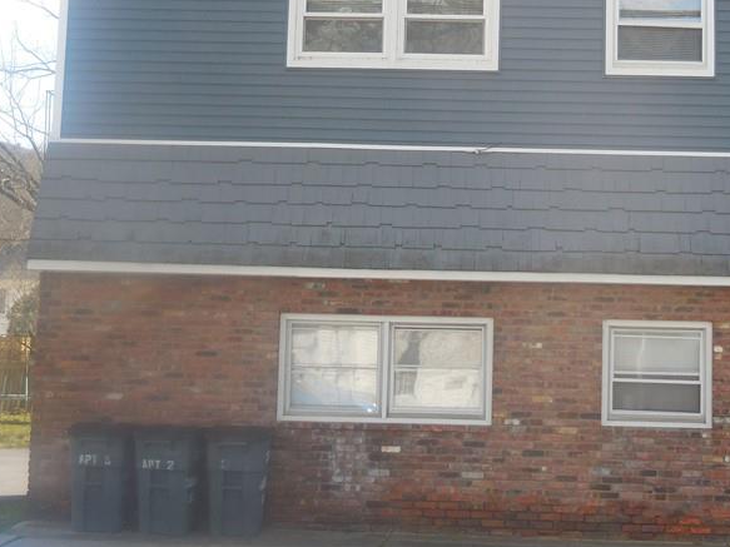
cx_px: 502
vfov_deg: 18.5
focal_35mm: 79
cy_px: 100
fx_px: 1666
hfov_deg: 24.6
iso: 125
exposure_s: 1/320
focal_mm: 8.1
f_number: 4.2
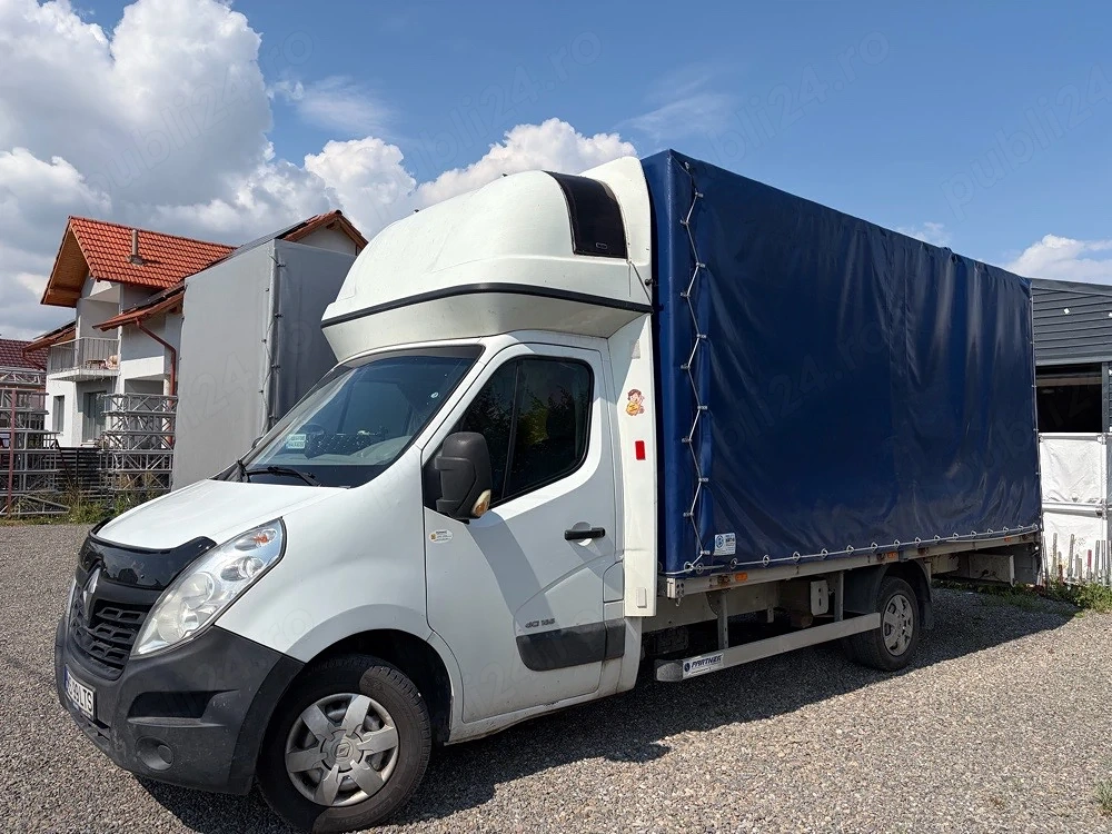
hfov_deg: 67.3
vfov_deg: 53.1
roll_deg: +0.3
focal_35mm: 26
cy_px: 417
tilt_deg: +3.3
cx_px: 556
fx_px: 835
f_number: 1.6
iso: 64
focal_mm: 5.96
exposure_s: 1/7813
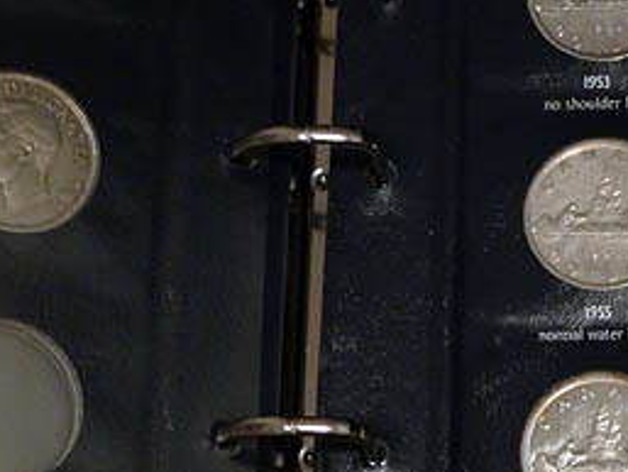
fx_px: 2541
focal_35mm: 140
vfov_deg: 10.6
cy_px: 355
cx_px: 513
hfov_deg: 14.0
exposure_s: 1/15
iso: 400
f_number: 2.8
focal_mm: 12.8
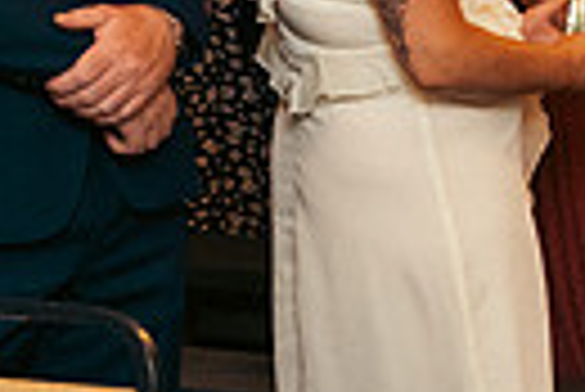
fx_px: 3774
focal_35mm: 232
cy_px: 137
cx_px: 1228
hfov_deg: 8.4
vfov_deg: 5.9
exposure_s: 1/160
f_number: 3.5
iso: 2500
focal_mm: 52
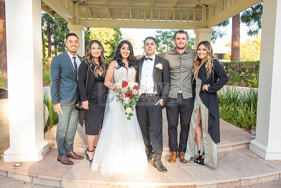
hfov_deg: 58.7
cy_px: 94
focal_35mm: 32
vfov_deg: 41.1
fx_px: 250
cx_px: 140
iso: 400
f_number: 5.6
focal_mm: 32
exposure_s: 1/200
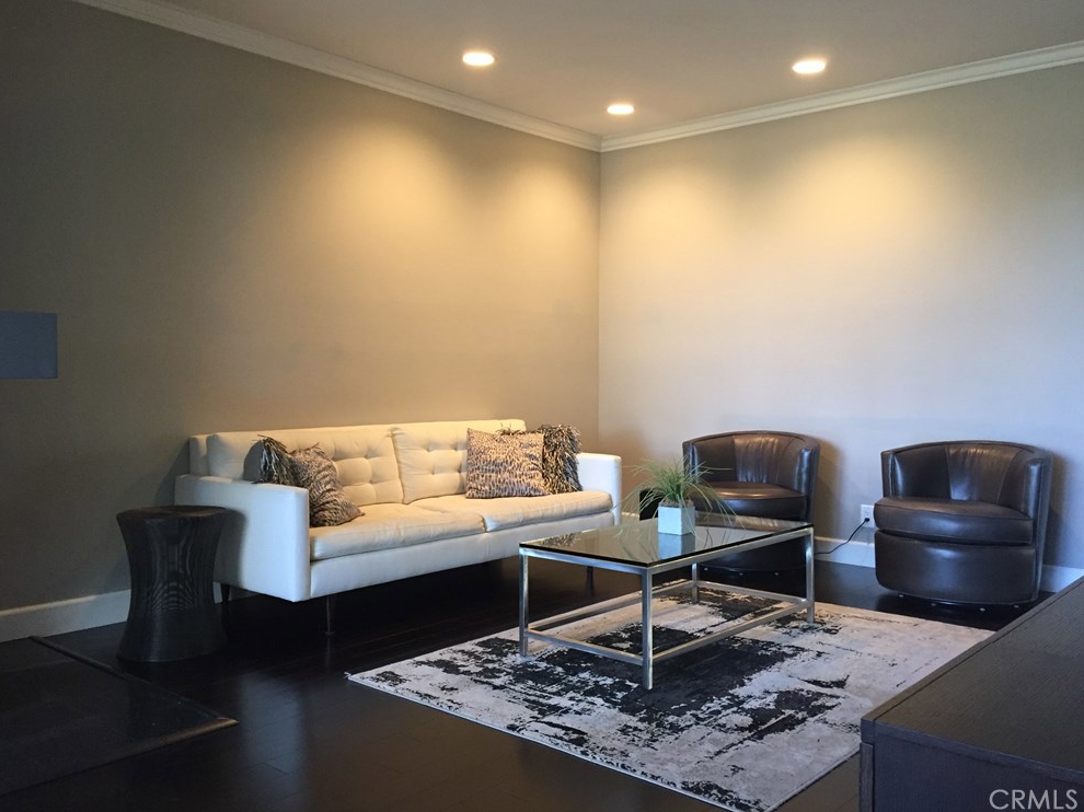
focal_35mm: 30
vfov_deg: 46.8
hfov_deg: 60.0
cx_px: 528
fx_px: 939
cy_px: 395
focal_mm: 4.15
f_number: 2.2
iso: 125
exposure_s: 1/30
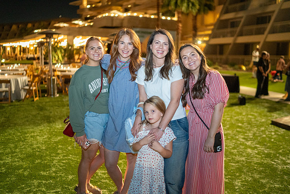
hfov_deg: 54.4
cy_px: 97
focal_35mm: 35
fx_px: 282
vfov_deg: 37.9
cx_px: 145
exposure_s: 1/125
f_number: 1.4
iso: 4000
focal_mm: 35
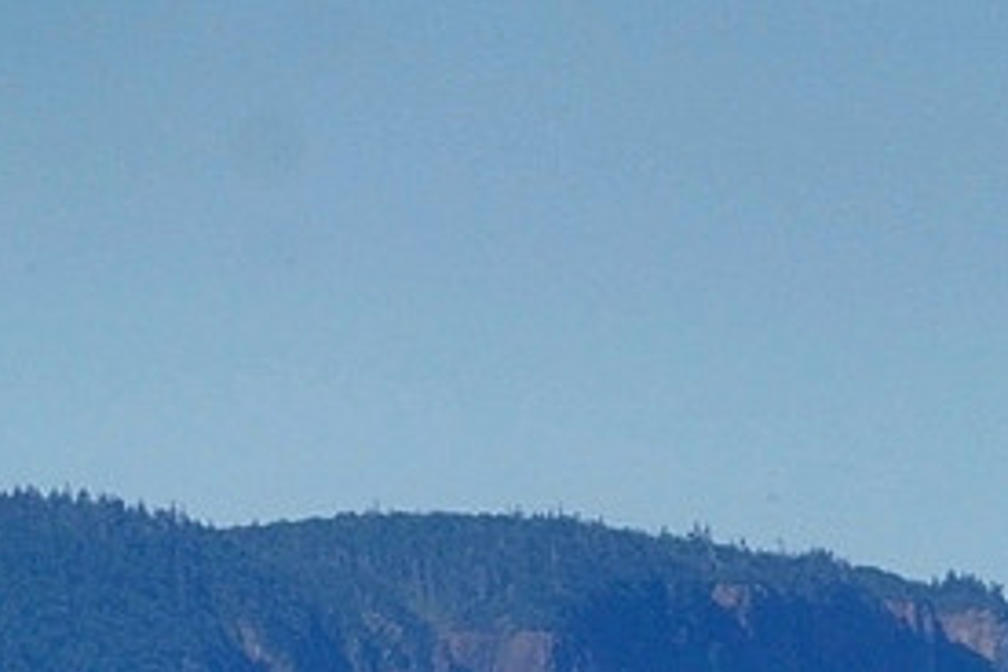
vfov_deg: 0.5
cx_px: 950
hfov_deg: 0.8
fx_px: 70638
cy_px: 677
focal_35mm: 2523
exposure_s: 1/8000
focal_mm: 1200
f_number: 16
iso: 6400
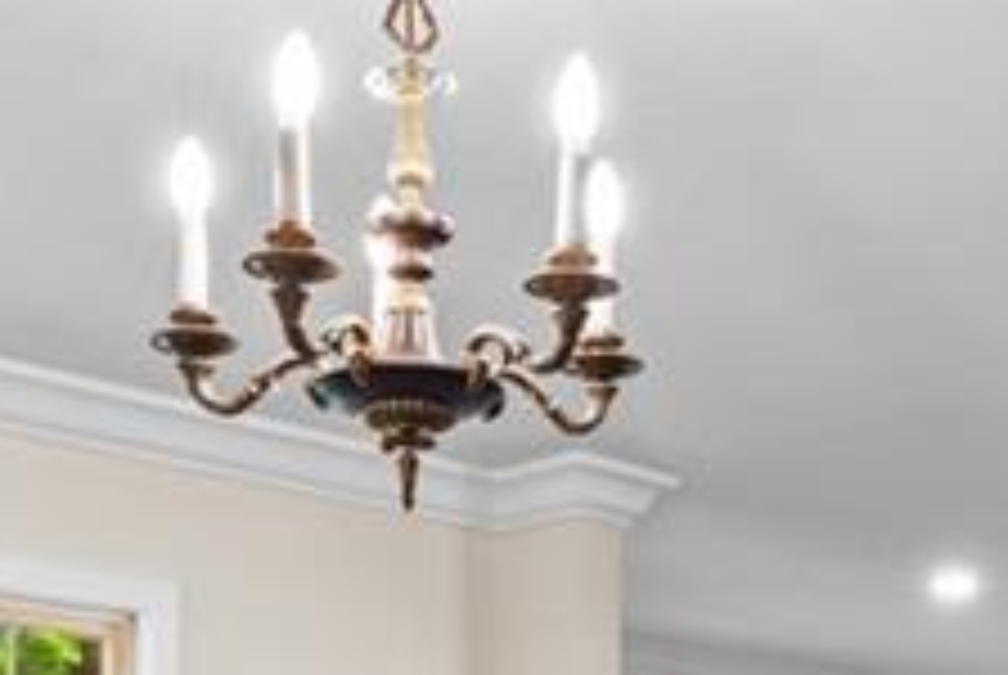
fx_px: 2047
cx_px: 603
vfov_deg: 17.1
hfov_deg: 27.6
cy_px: 986
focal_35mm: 73
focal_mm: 16
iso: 100
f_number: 8
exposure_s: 1/3
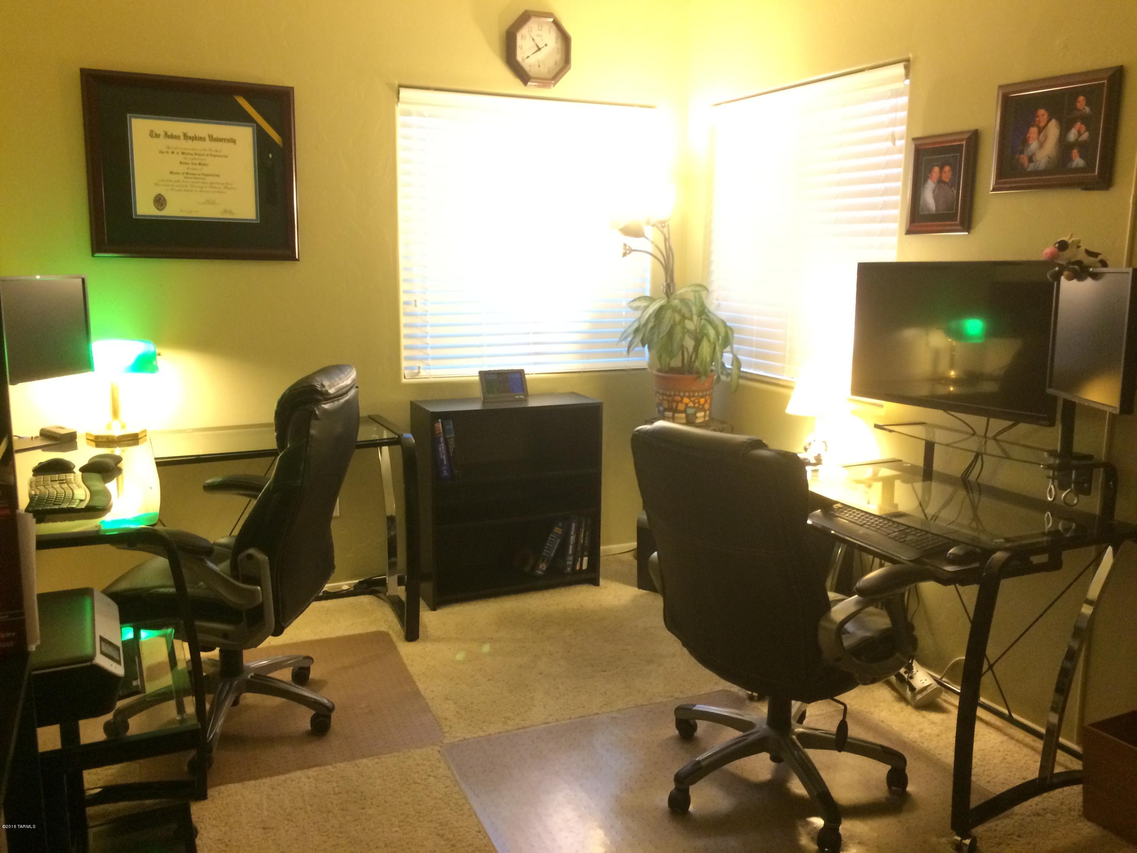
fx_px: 953
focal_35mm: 29
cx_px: 568
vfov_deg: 48.2
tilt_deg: -11.1
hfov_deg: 61.7
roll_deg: +0.2
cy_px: 426
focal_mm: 4.15
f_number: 2.2
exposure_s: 1/17
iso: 320
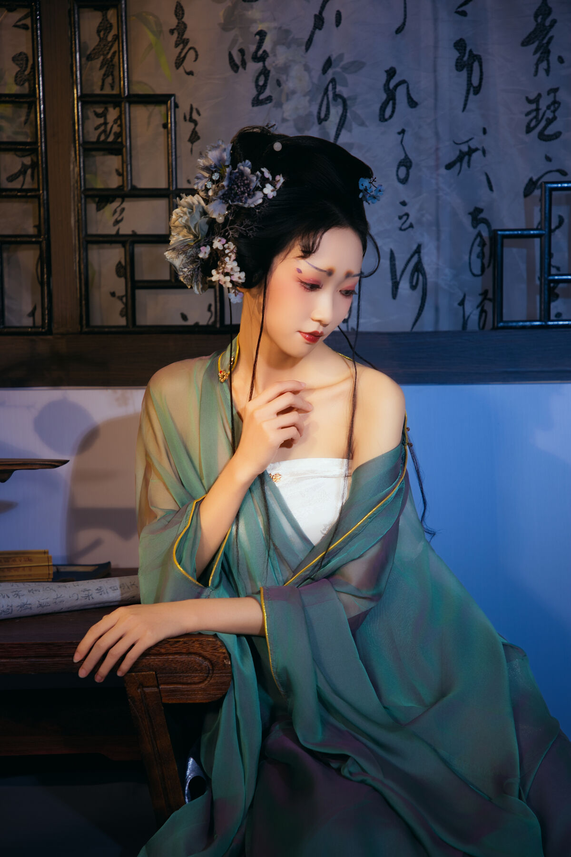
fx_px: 1641
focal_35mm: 69
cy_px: 428
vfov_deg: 29.2
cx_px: 286
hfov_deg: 19.7
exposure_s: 1/125
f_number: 4
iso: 400
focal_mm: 70
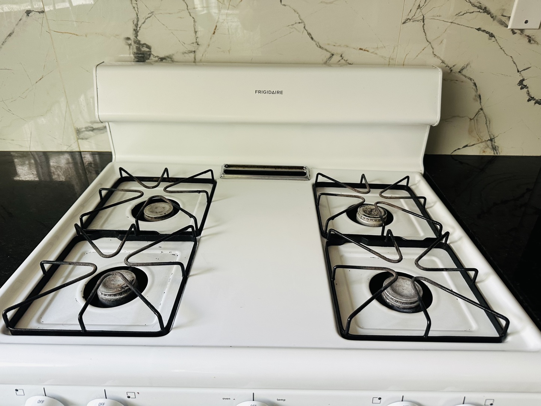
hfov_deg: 71.6
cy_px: 203
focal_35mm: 24
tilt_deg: -29.4
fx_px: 375
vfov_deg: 56.8
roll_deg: +0.2
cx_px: 270
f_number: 1.78
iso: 200
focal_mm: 6.86
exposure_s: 1/121
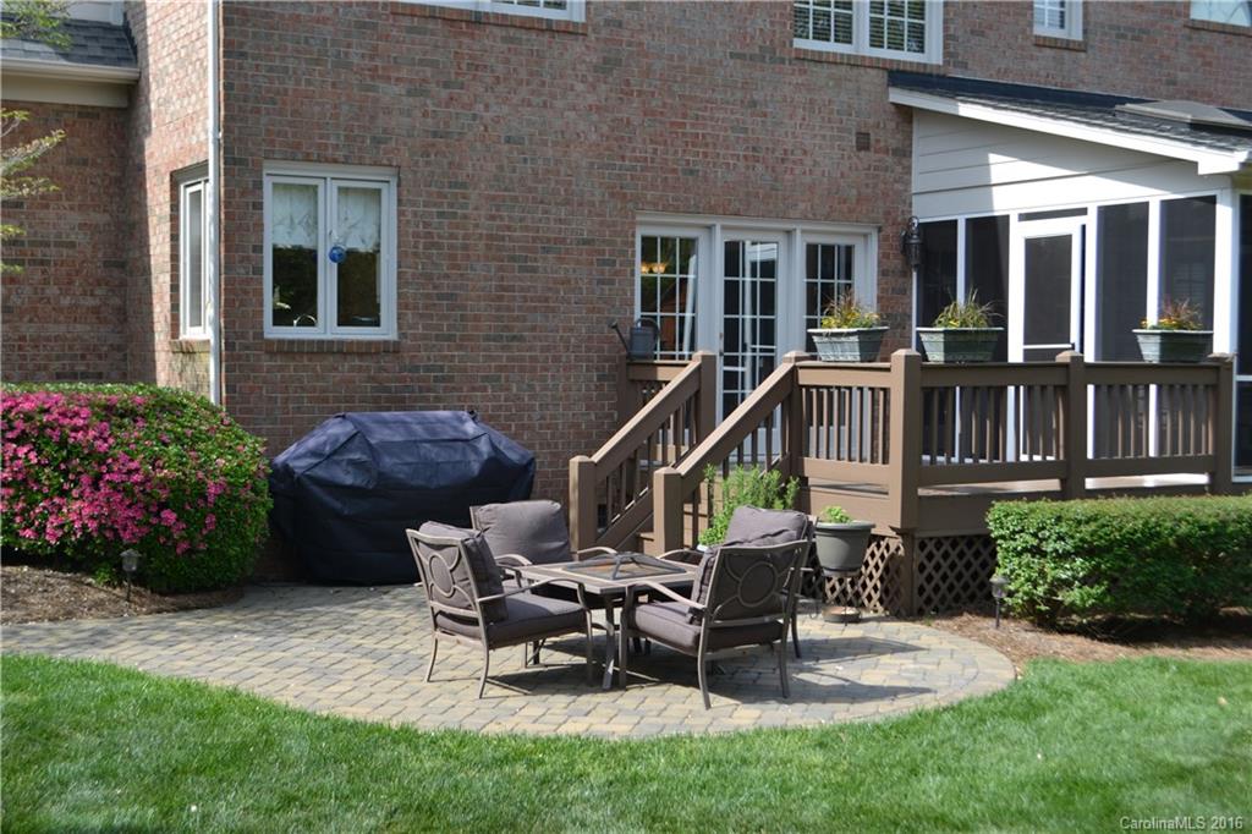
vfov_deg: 28.1
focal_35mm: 48
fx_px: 1669
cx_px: 626
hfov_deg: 41.1
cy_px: 417
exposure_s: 1/160
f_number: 6.3
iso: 100
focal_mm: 32
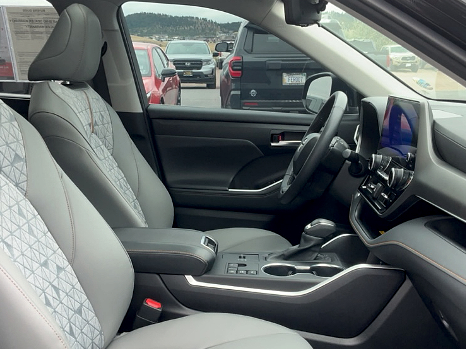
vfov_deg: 36.8
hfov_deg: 47.9
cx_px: 230
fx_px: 525
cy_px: 193
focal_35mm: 39
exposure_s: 1/60
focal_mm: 3
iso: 20
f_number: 1.8
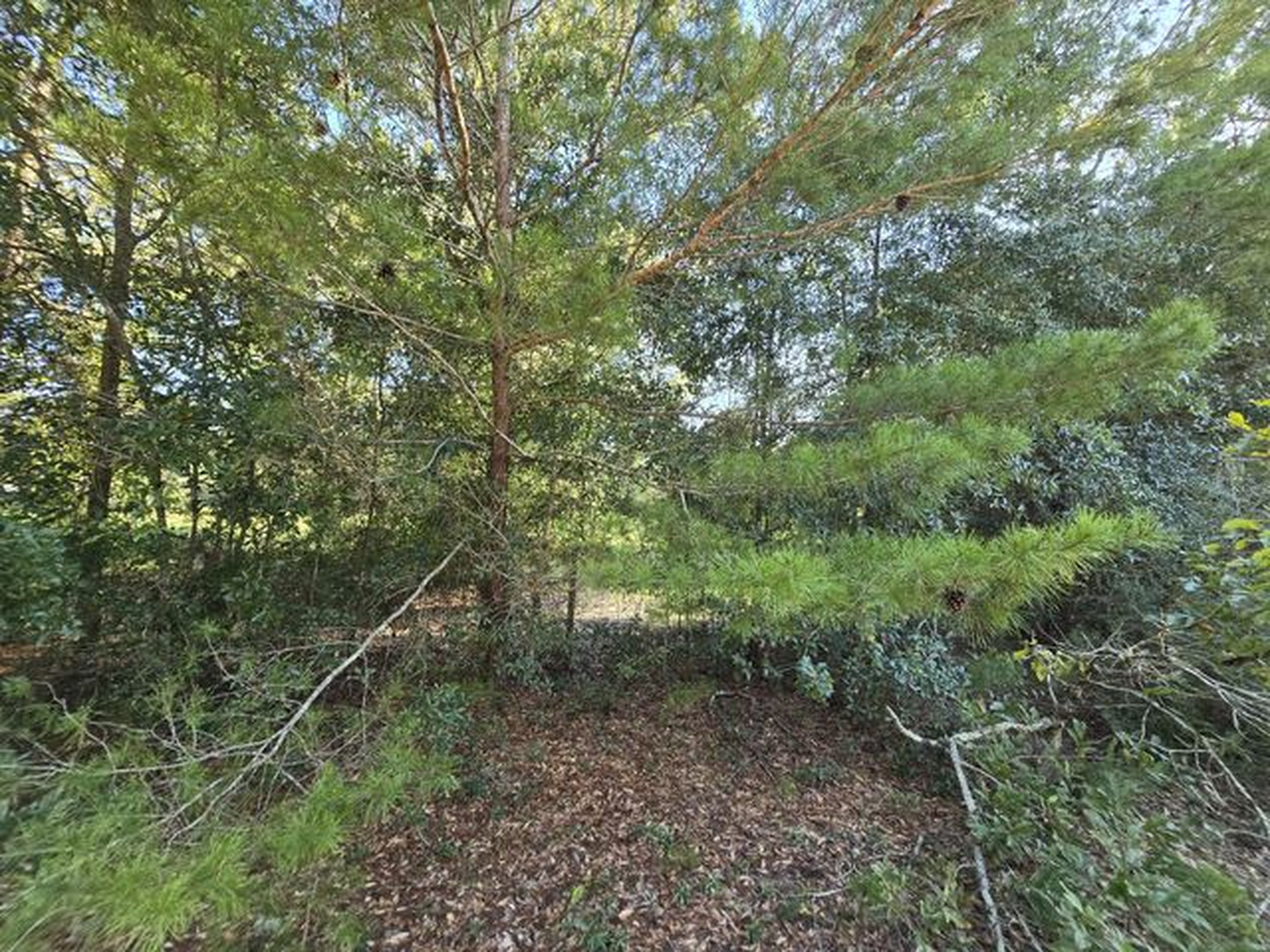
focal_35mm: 13
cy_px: 476
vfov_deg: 89.9
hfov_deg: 106.2
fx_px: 477
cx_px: 635
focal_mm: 2.2
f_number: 2.2
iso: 50
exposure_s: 1/120
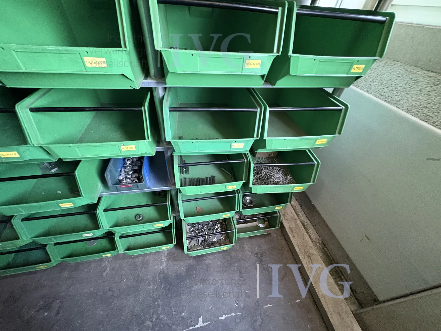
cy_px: 166
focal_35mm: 14
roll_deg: -3.9
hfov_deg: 102.1
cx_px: 220
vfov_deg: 85.7
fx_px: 178
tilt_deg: -42.8
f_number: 2.2
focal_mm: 2.22
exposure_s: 1/33
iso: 800
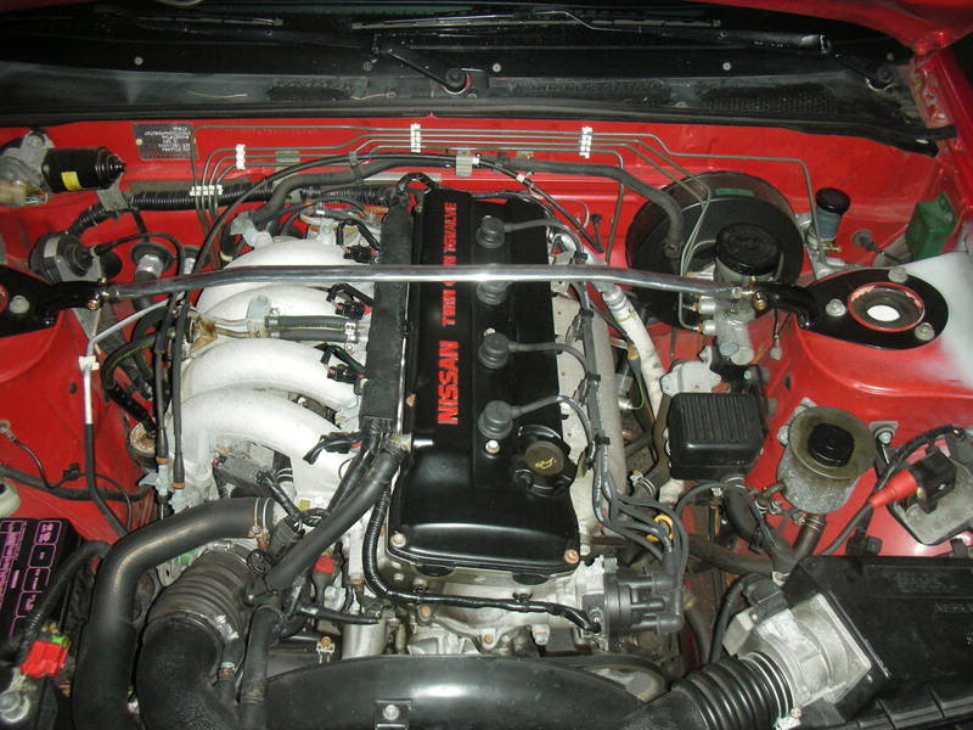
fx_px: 984
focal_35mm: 35
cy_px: 365
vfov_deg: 40.7
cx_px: 486
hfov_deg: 52.6
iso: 148
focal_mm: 5.8
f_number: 3
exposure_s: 1/60.1
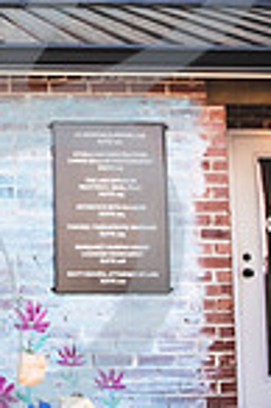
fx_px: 838
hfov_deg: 17.0
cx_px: -112
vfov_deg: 27.2
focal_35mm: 74
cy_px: 129
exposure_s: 1/400
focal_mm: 24
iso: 100
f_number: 2.8
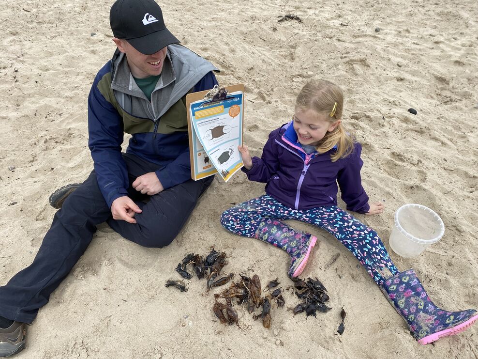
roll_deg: -0.1
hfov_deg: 67.3
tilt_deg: -40.2
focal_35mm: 26
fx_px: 359
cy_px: 180
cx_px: 239
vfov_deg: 53.1
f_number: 1.8
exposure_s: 1/1464
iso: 32
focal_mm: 4.25
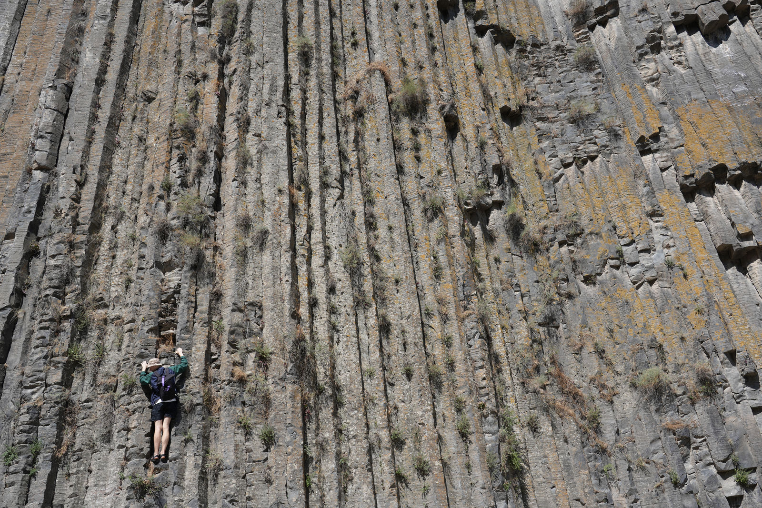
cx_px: 381
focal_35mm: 34
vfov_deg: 38.9
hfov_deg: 55.8
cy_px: 254
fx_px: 720
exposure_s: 1/400
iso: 100
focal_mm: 34
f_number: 6.3
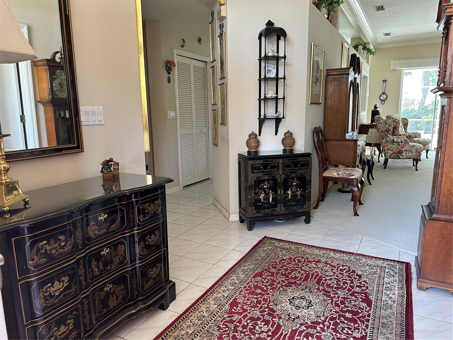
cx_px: 226
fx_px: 314
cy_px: 170
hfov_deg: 71.6
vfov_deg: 56.8
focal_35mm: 24
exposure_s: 1/87
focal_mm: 6.86
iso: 250
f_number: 1.78
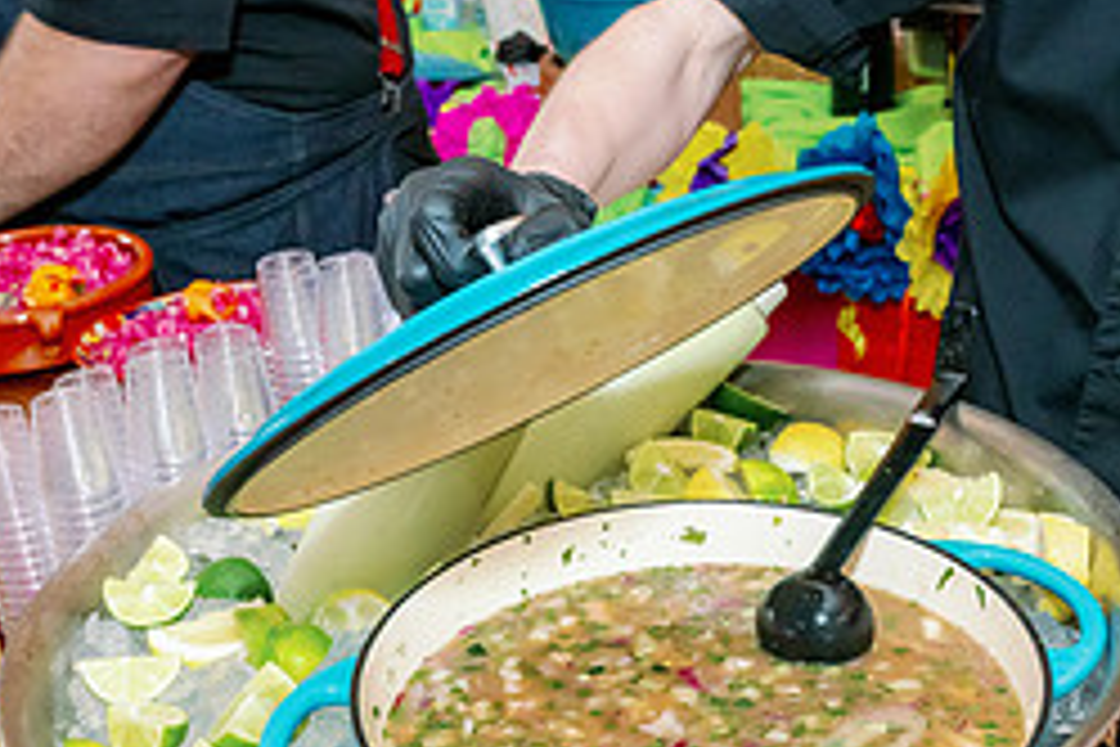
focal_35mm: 63
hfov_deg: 31.8
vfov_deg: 21.5
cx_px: 666
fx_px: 1960
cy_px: 452
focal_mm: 27
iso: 2000
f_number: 6.3
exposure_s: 1/100
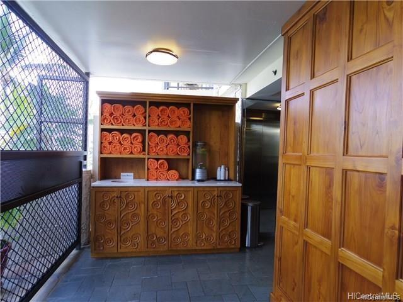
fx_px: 268
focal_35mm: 23
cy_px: 151
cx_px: 202
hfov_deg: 73.9
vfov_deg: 58.9
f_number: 2.8
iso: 200
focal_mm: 5
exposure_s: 1/50
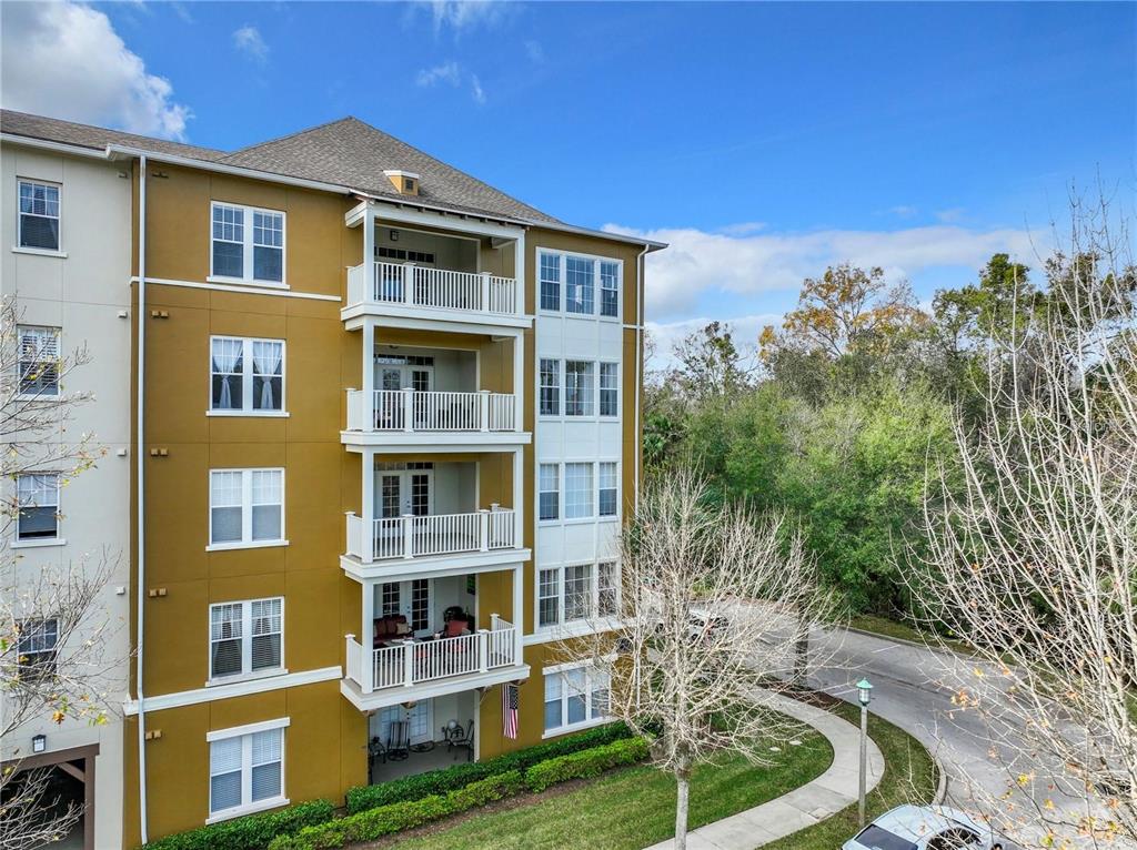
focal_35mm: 24
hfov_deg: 71.6
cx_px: 568
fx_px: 788
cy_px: 425
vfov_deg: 56.7
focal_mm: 12.29
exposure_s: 1/2000
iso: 200
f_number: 2.8
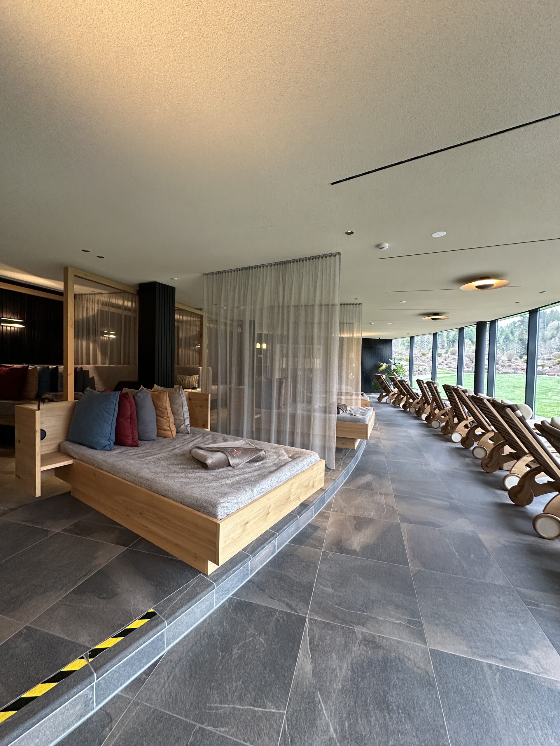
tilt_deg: -0.7
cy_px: 373
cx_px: 280
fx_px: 302
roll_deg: -1.8
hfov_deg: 85.7
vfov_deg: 102.1
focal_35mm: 14
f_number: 2.2
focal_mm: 2.22
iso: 250
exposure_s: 1/100
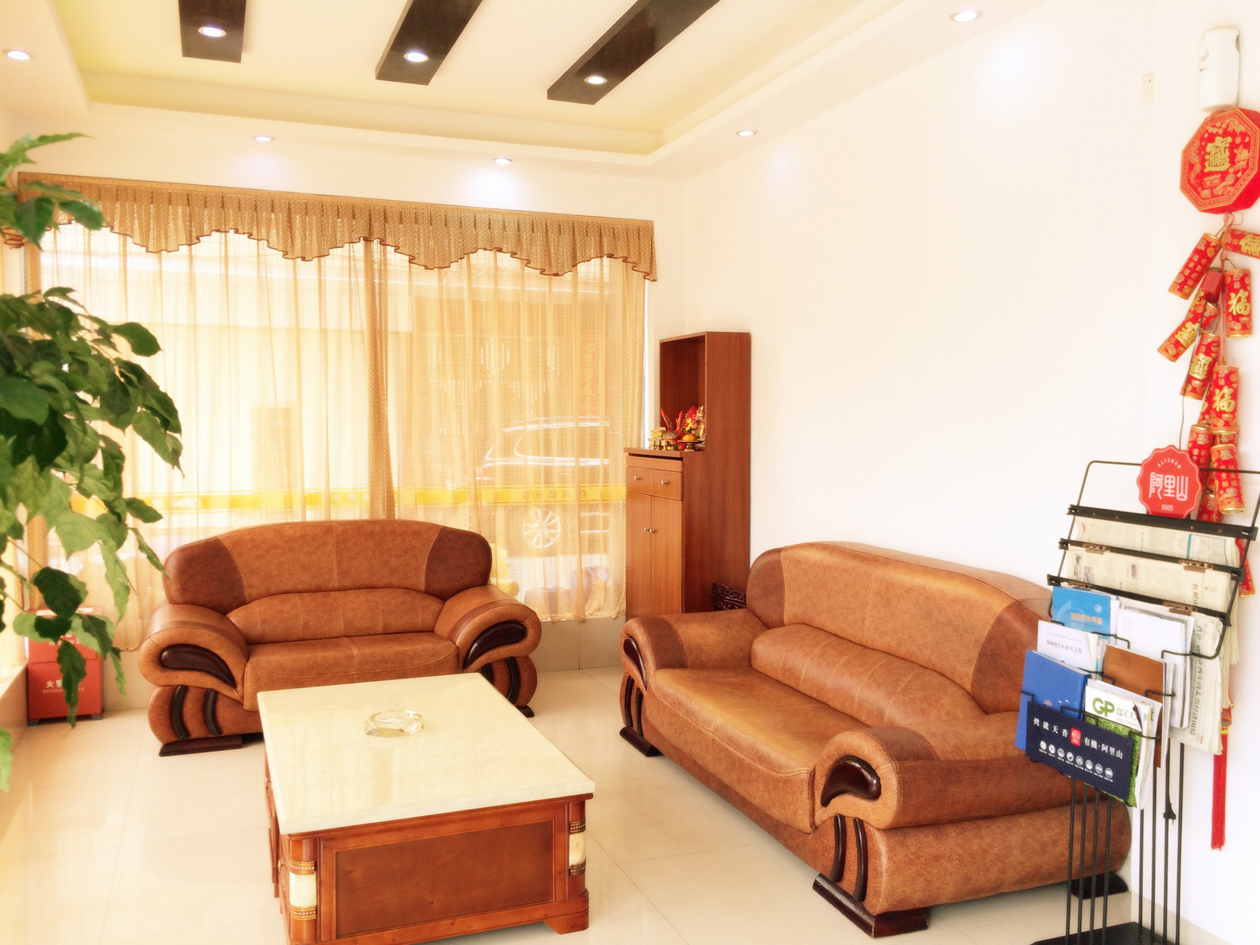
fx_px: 1056
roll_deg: -1.9
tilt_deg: -4.3
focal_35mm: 29
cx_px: 630
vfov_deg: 48.2
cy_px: 472
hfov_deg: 61.7
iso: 40
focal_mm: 4.15
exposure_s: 1/50
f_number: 2.2
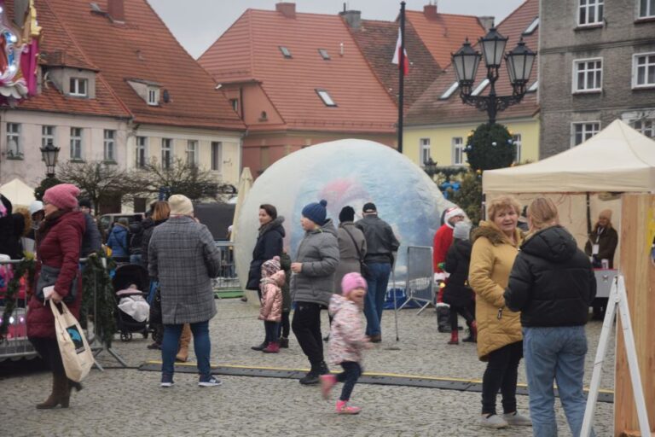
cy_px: 218
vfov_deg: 12.2
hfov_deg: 18.2
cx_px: 328
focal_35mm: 112
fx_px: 2047
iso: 400
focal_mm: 75
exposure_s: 1/125
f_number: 5.3
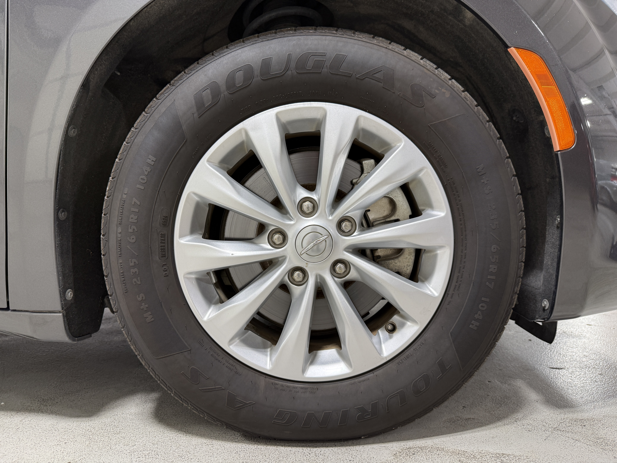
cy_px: 232
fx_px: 428
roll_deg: +0.5
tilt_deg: -2.7
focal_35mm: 24
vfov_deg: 56.8
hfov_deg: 71.6
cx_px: 308
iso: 125
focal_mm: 6.76
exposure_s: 1/60
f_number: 1.78
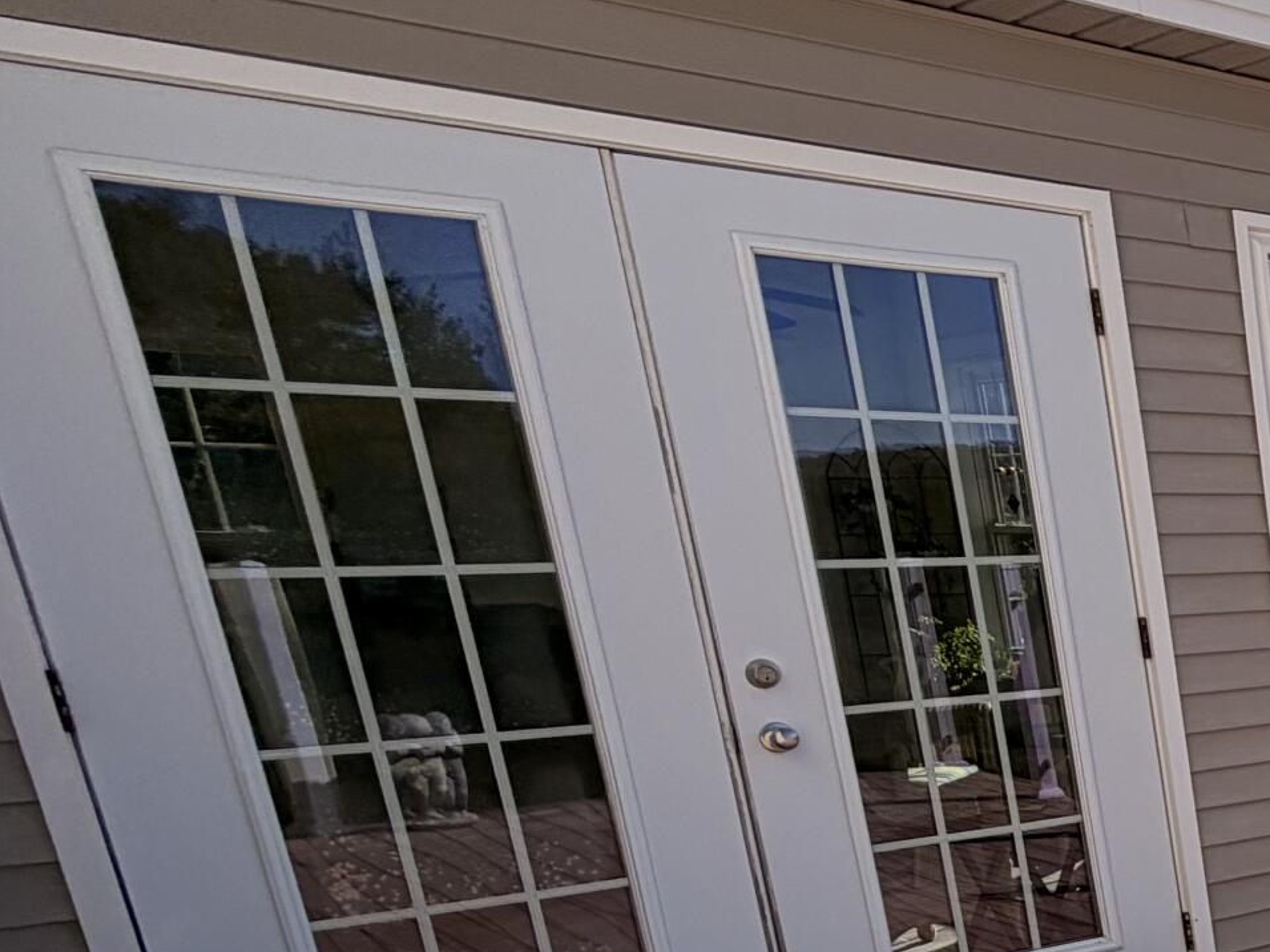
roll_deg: +0.0
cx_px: 1993
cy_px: 972
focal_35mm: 44
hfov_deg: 26.9
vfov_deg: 30.4
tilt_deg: -14.9
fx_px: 1614
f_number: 2.2
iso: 20
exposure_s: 1/955
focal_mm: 2.22
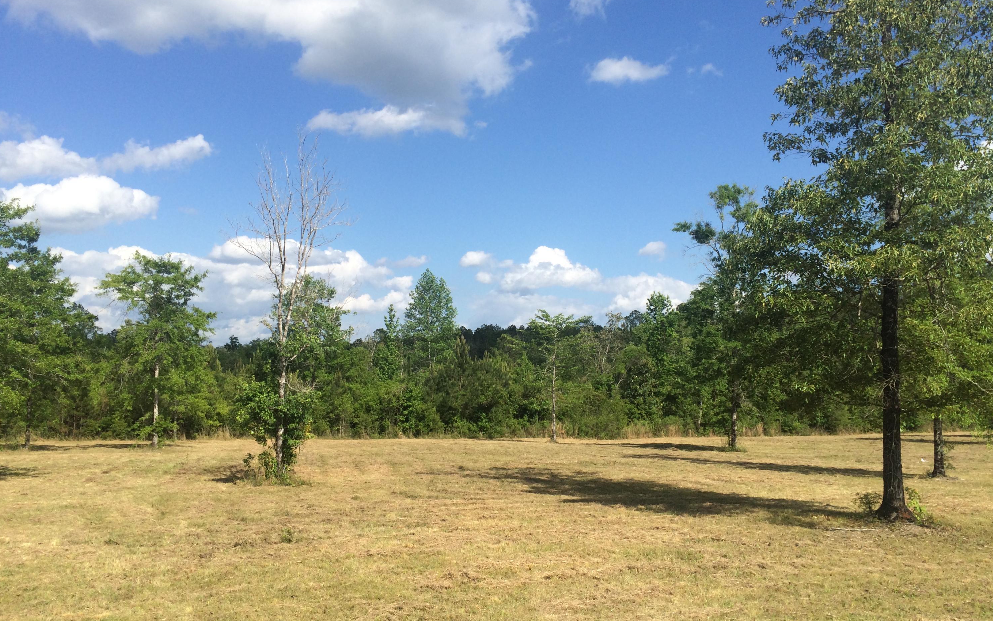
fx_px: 839
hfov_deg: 61.2
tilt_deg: +3.8
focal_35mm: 31
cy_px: 307
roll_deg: -0.6
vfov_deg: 40.6
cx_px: 497
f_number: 2.2
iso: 32
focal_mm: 4.15
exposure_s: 1/2564
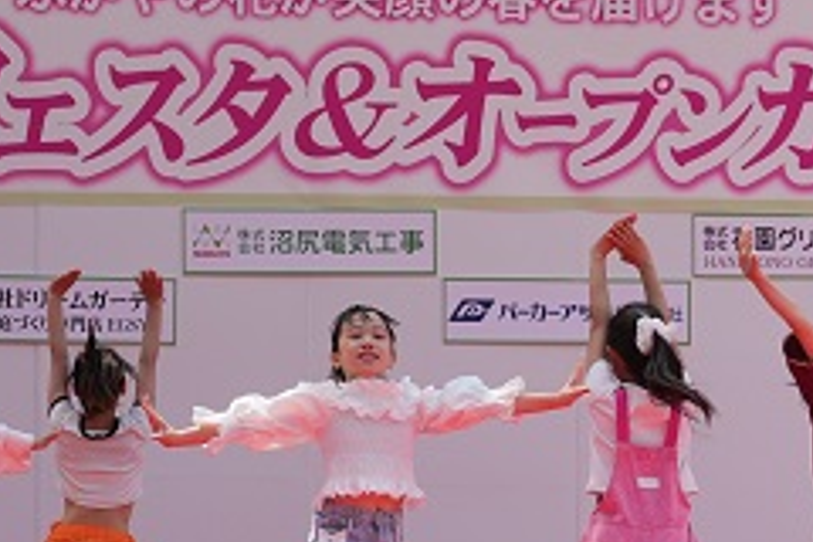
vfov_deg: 5.4
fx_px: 5758
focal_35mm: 255
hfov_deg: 8.1
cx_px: 730
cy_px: 505
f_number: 5.6
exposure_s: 1/1600
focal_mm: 66
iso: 320
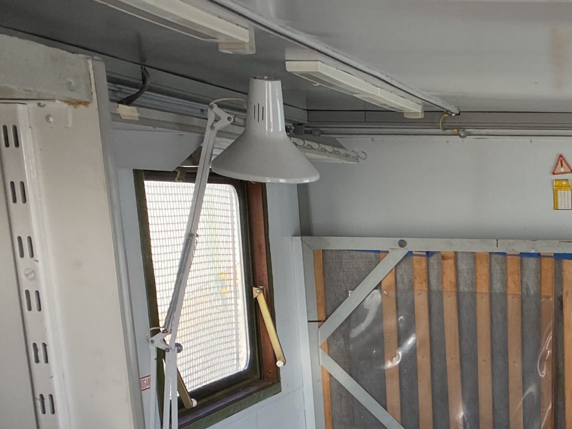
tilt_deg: -14.3
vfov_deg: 19.5
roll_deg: -0.2
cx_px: 664
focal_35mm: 70
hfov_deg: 25.3
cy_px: 548
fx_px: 1157
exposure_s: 1/122
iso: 40
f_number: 1.8
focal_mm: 4.25
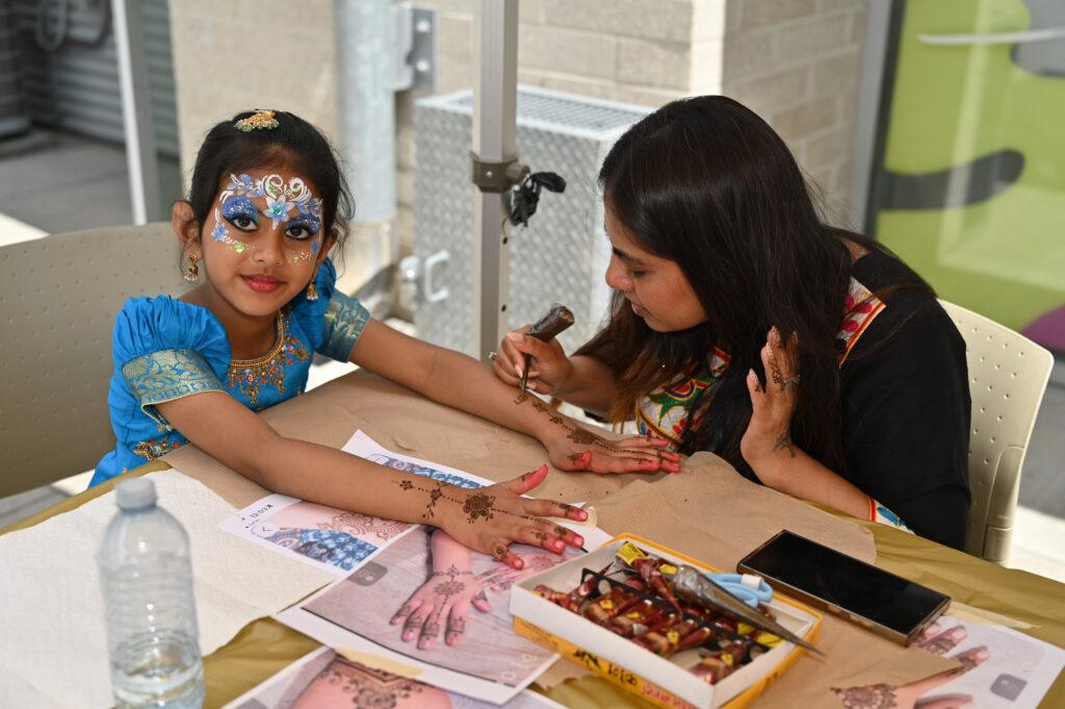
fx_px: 1241
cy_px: 354
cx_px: 532
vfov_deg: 31.8
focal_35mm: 42
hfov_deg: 46.4
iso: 125
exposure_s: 1/1250
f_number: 3.2
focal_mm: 42
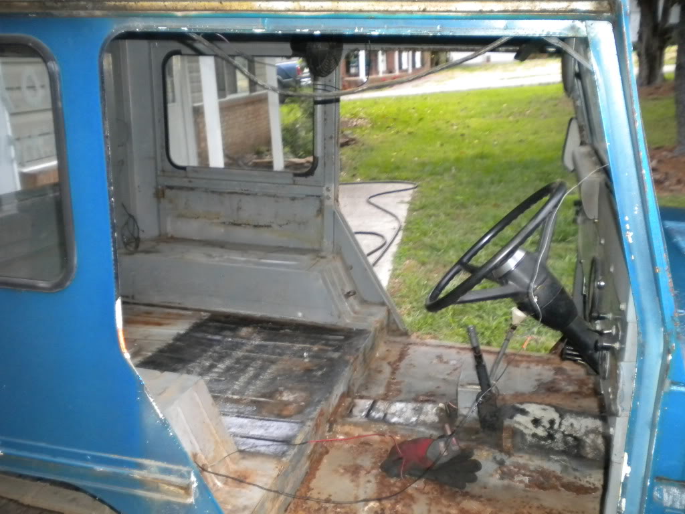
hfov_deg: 52.6
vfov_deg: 40.7
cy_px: 257
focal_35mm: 35
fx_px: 693
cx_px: 342
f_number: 3.1
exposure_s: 1/30
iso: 400
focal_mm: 6.3
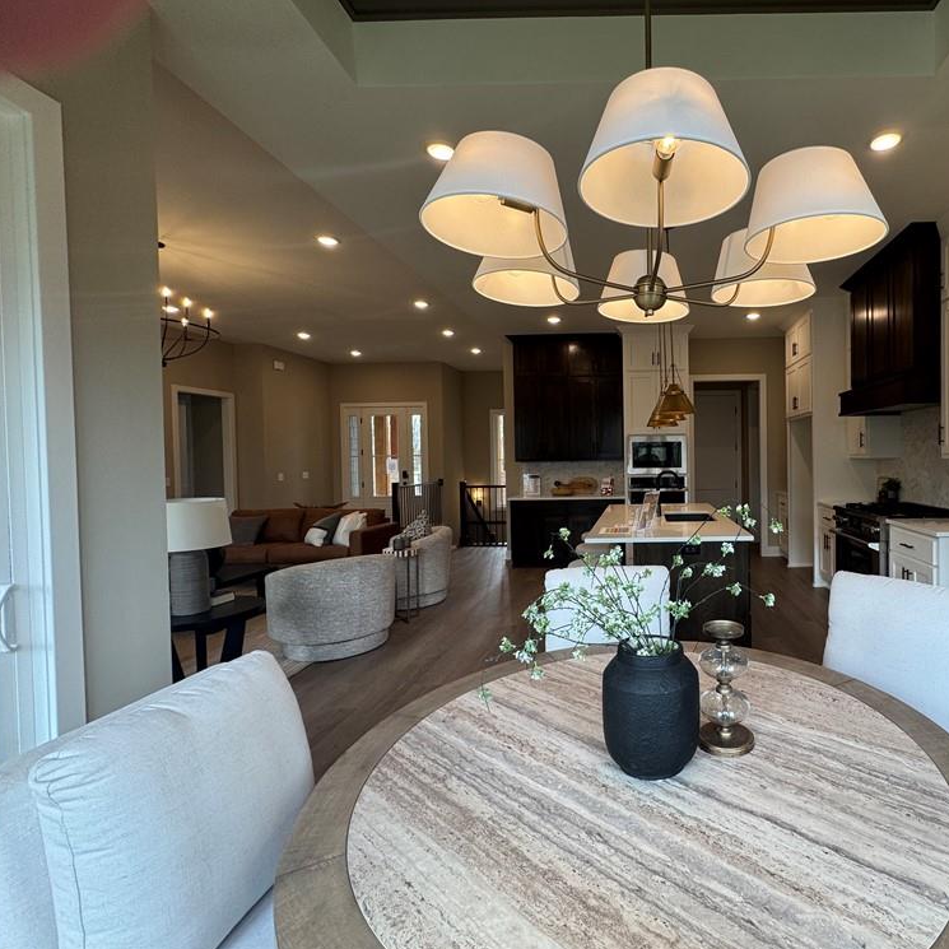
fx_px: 527
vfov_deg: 84.0
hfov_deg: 80.9
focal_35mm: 17
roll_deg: +0.2
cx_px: 639
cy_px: 467
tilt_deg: -1.3
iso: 80
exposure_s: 1/120
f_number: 2.2
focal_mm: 2.22
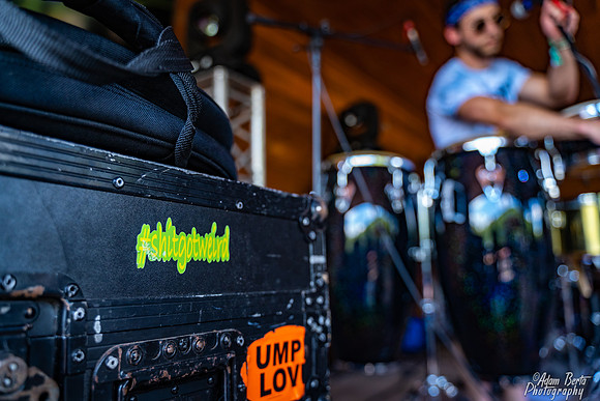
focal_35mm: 28
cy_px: 200
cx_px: 300
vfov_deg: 46.4
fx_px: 467
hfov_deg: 65.5
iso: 800
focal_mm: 28
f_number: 2.8
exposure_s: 1/250
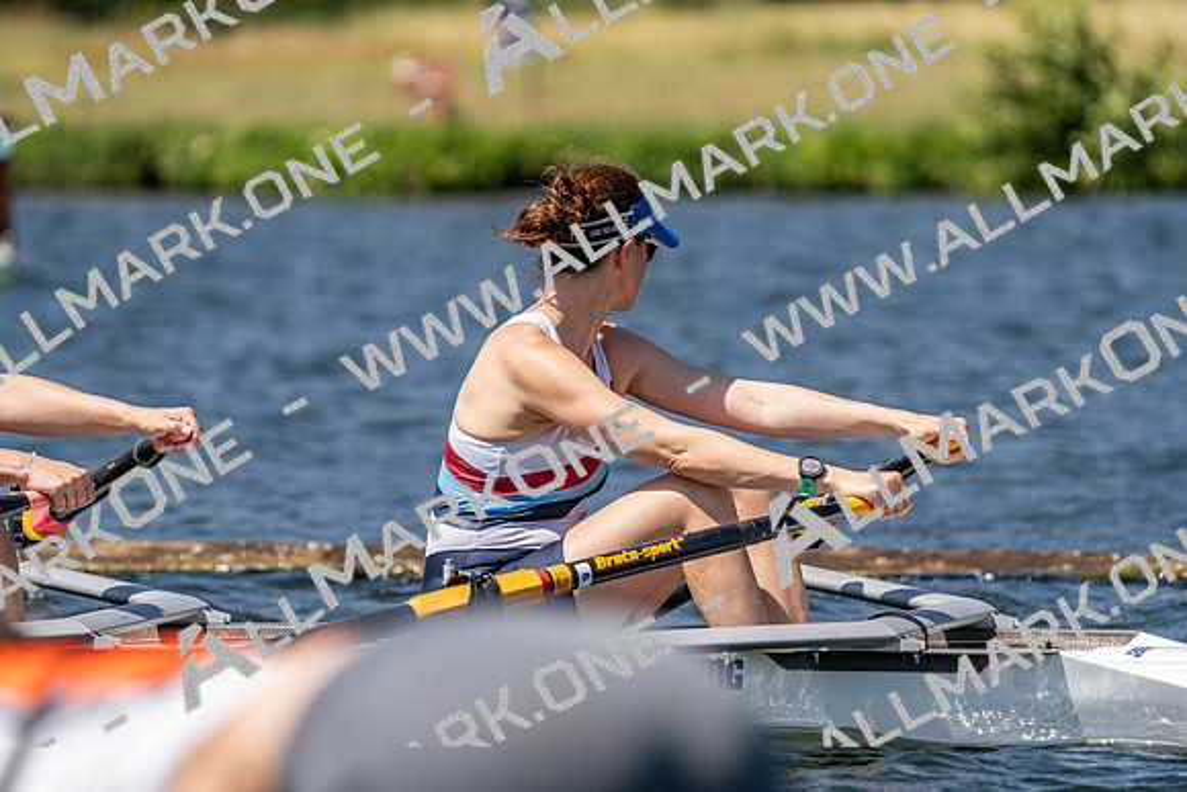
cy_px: 396
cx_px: 594
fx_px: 12499
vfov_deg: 3.6
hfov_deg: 5.4
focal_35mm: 379
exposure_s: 1/2000
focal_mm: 379
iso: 250
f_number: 6.3
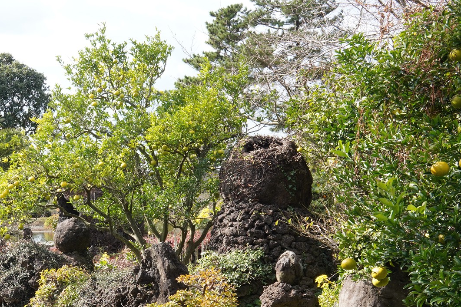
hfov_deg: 29.5
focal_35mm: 66
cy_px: 264
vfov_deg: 20.3
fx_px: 845
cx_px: 65
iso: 400
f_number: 13
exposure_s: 1/100
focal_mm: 35
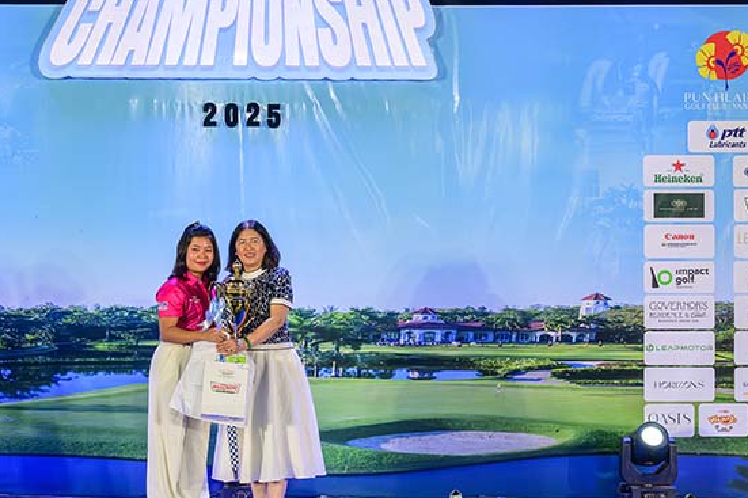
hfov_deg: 36.4
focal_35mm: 54
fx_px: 1122
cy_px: 284
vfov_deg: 25.0
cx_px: 235
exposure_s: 1/250
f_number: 6.3
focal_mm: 31
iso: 2500
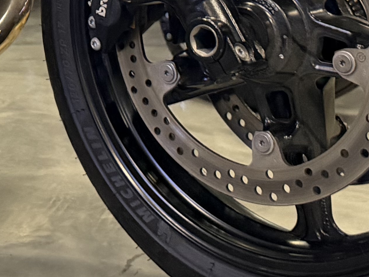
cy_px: -166
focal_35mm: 108
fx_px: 1151
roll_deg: +1.3
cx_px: -169
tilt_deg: +0.9
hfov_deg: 16.7
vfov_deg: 12.8
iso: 640
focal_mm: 6.76
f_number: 1.78
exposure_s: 1/40
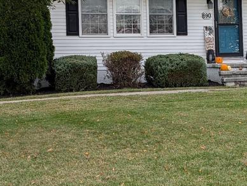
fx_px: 636
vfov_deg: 16.6
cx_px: 178
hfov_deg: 21.8
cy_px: 69
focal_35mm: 89
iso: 20
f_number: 1.68
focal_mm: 6.9
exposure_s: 1/283
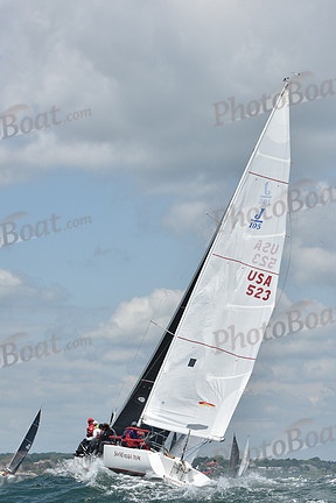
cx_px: 152
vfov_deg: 14.5
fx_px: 1974
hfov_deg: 9.7
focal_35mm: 141
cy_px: 281
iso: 250
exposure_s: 1/1250
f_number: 9
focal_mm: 105
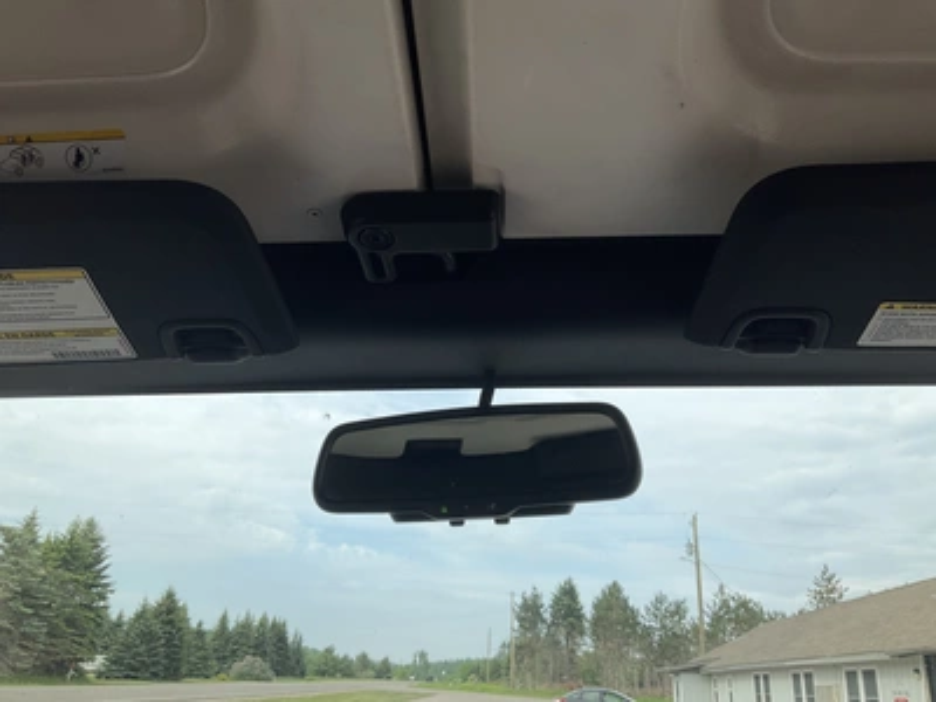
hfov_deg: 61.7
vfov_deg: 48.2
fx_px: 784
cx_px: 468
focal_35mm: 29
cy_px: 351
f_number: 1.8
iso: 25
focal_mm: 3
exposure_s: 1/855
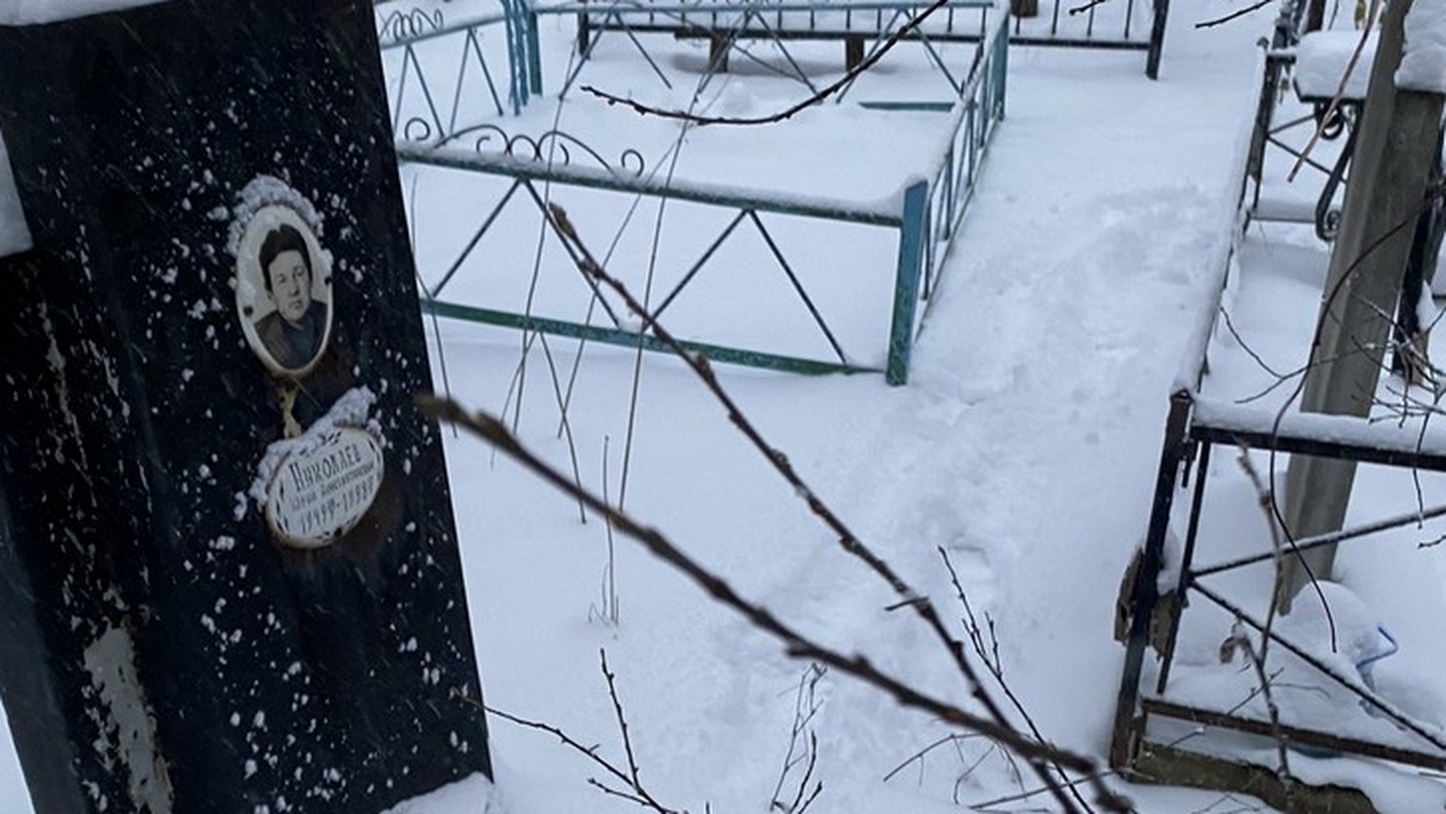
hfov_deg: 50.4
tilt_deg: -23.9
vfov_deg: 29.5
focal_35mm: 40
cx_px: 660
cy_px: 559
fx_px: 1534
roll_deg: +3.1
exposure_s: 1/75
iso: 125
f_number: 1.8
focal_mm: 4.25
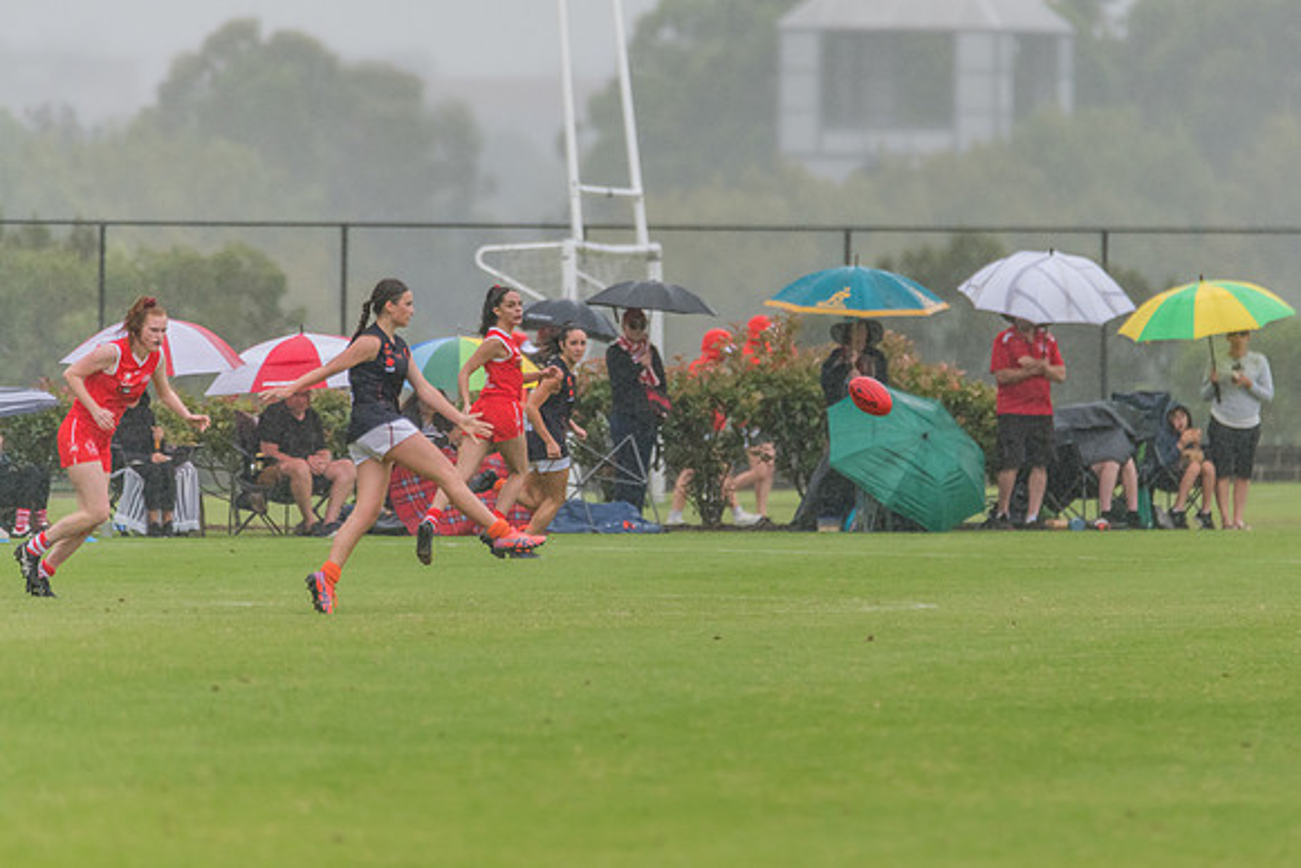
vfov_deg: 2.2
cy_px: 396
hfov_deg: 3.3
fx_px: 22298
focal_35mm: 617
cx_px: 708
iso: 1600
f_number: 6.3
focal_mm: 550
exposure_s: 1/1600
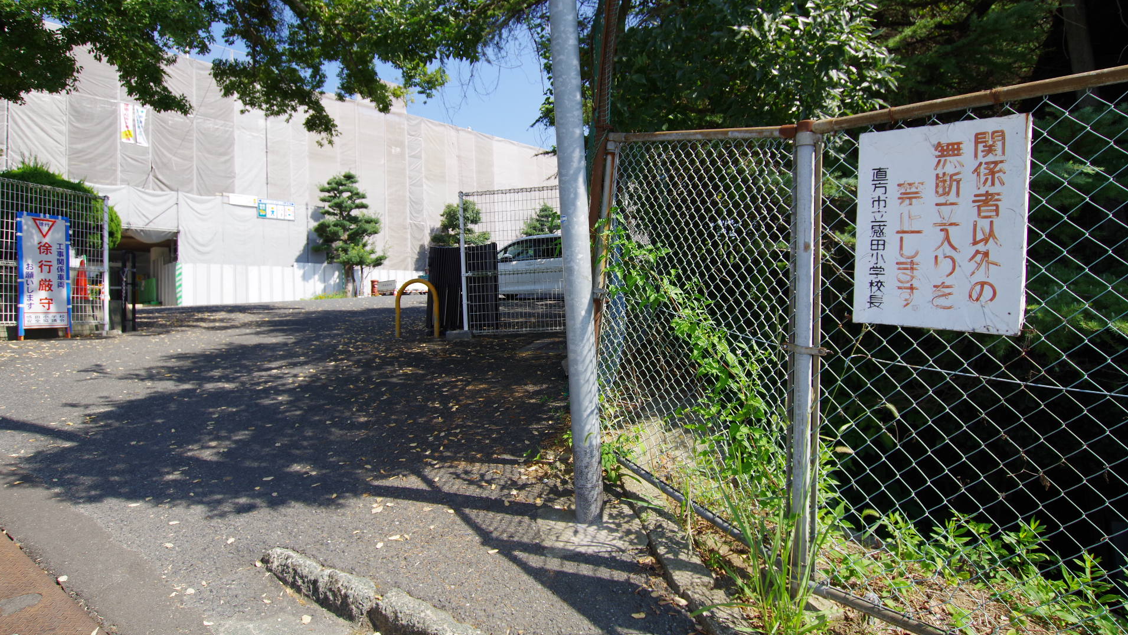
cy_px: 273
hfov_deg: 86.6
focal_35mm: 20
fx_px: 598
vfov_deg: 55.7
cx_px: 562
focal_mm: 13
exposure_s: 1/250
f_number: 6.3
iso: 200
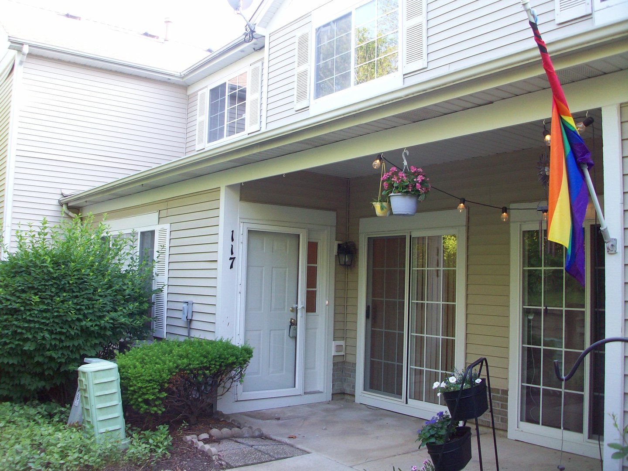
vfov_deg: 41.8
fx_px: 617
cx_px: 314
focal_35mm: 34
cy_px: 236
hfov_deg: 54.0
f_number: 2.8
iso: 80
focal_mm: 5.7
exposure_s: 1/60.5
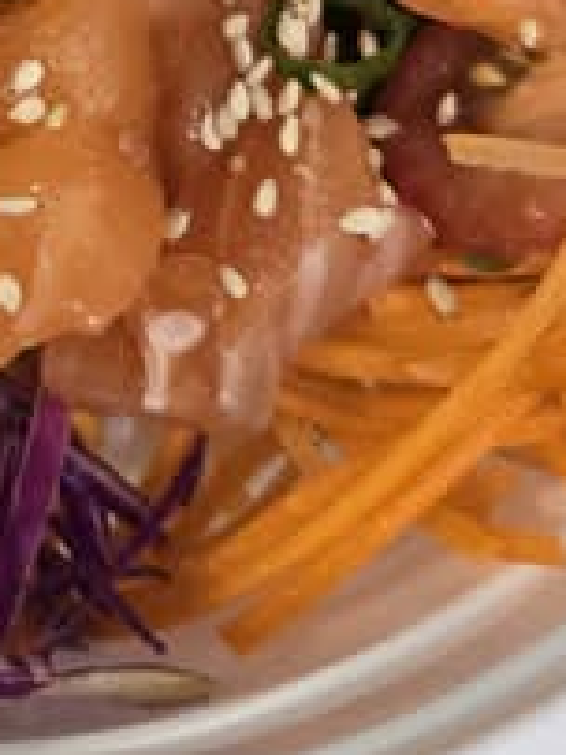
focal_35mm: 83
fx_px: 1811
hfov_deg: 17.2
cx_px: -48
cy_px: -184
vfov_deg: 21.6
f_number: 1.8
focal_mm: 5.4
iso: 400
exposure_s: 1/120
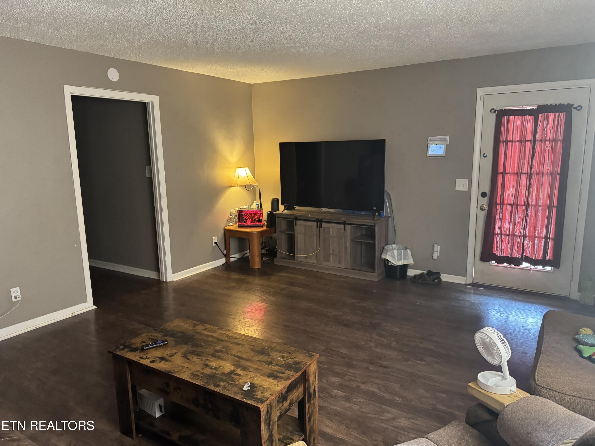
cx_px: 298
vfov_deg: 56.8
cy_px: 223
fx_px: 413
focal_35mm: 24
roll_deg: +1.3
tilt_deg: -10.0
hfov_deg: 71.6
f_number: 1.78
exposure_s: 1/60
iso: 800
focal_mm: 6.76
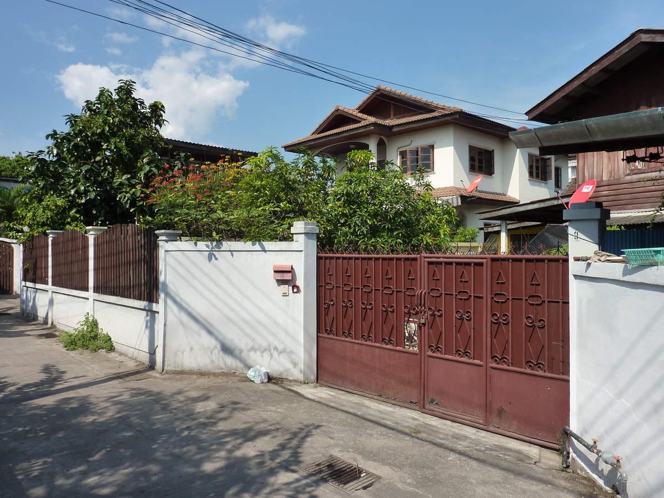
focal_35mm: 25
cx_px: 332
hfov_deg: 69.4
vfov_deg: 54.9
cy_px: 249
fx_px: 480
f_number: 5
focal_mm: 4.1
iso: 125
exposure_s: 1/500
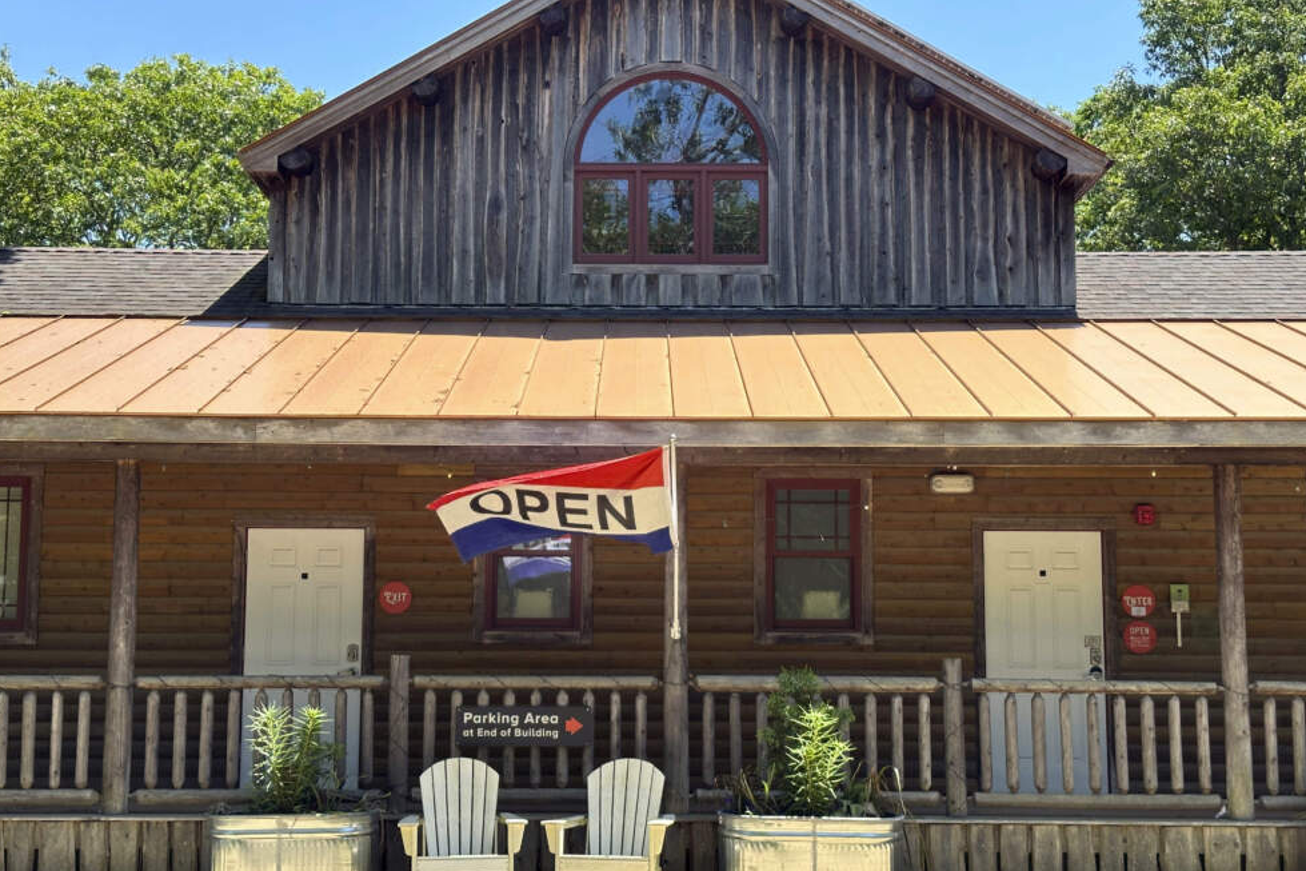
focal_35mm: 51
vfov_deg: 26.5
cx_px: 642
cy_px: 446
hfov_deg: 38.9
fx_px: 1850
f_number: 1.78
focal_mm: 6.86
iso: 64
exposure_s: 1/1497
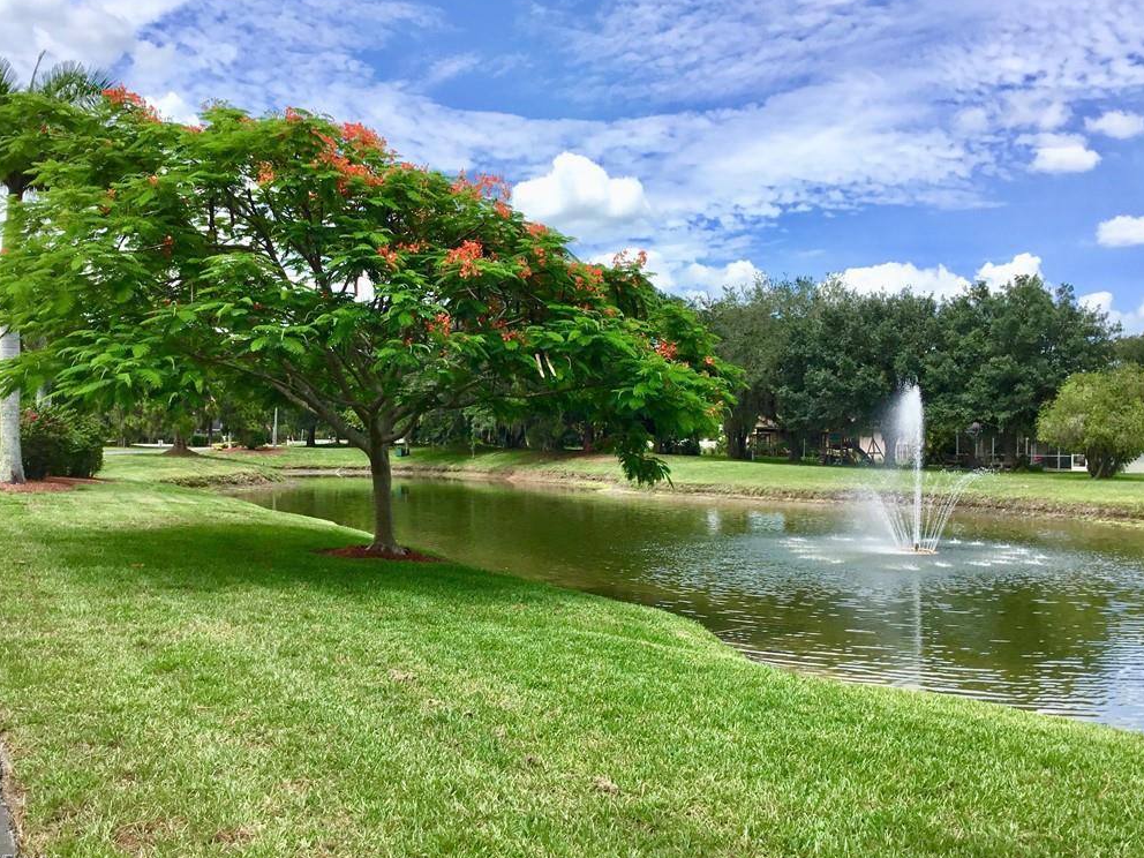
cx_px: 567
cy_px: 429
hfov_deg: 56.8
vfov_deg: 44.2
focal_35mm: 32
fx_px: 1058
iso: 25
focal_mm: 3.3
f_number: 2.4
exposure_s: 1/1359
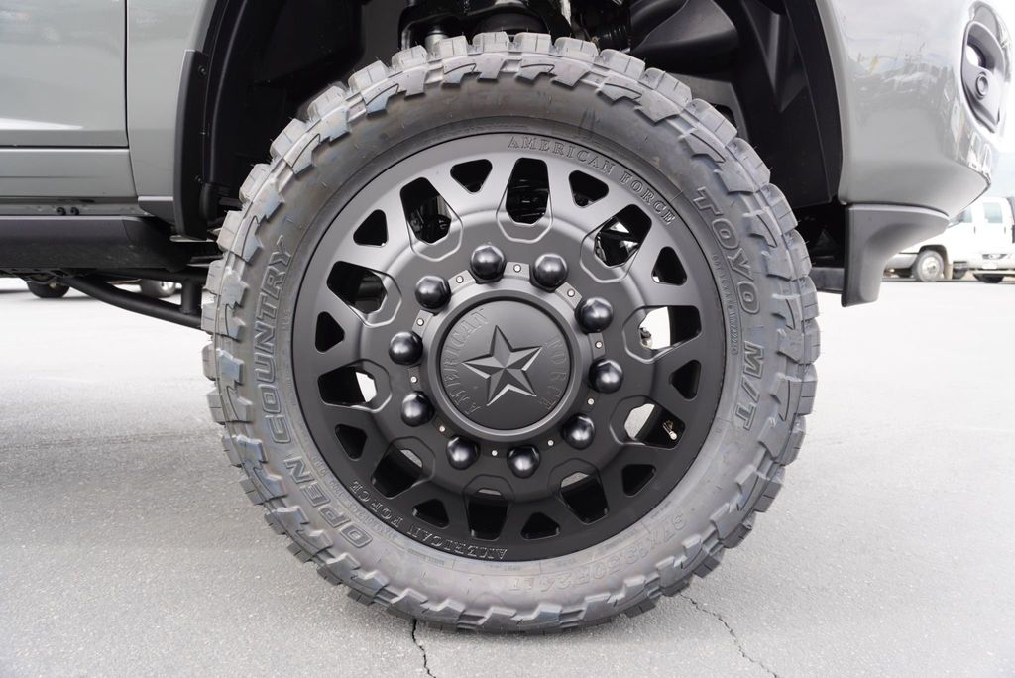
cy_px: 339
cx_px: 508
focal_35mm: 24
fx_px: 677
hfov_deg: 73.7
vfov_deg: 53.2
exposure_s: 1/80
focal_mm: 16
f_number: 4.5
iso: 100
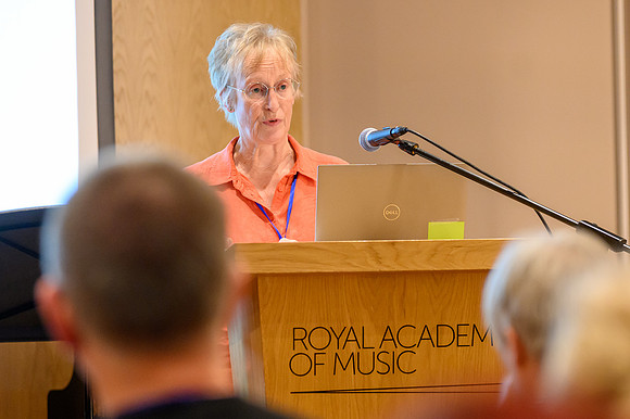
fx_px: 3563
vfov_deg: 6.7
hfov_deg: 10.1
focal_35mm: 204
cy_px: 210
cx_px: 315
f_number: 2.8
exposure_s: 1/125
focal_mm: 128
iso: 2800
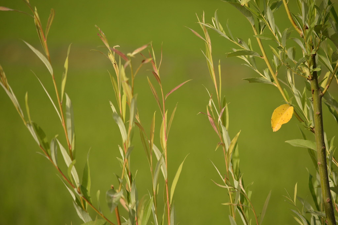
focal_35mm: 300
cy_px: 112
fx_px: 2816
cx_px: 169
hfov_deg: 6.9
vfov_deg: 4.6
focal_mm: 200
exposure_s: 1/640
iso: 100
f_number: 5
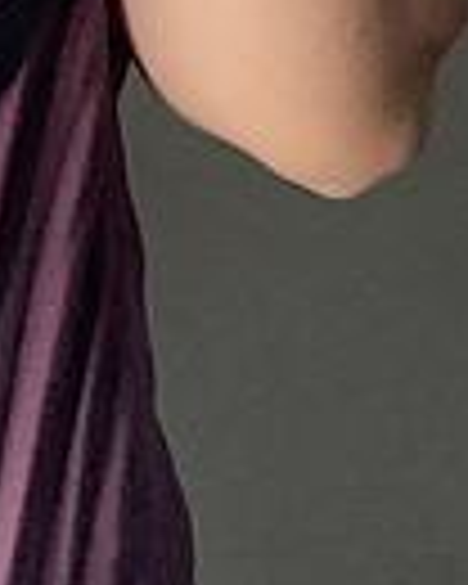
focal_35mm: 144
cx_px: -378
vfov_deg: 11.7
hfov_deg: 10.1
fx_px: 2493
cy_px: -666
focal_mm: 2.69
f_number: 1.9
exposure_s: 1/60
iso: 125
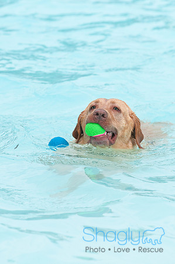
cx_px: 88
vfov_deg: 6.9
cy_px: 132
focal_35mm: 300
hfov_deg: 4.6
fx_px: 2192
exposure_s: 1/800
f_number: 5.6
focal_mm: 200
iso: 200
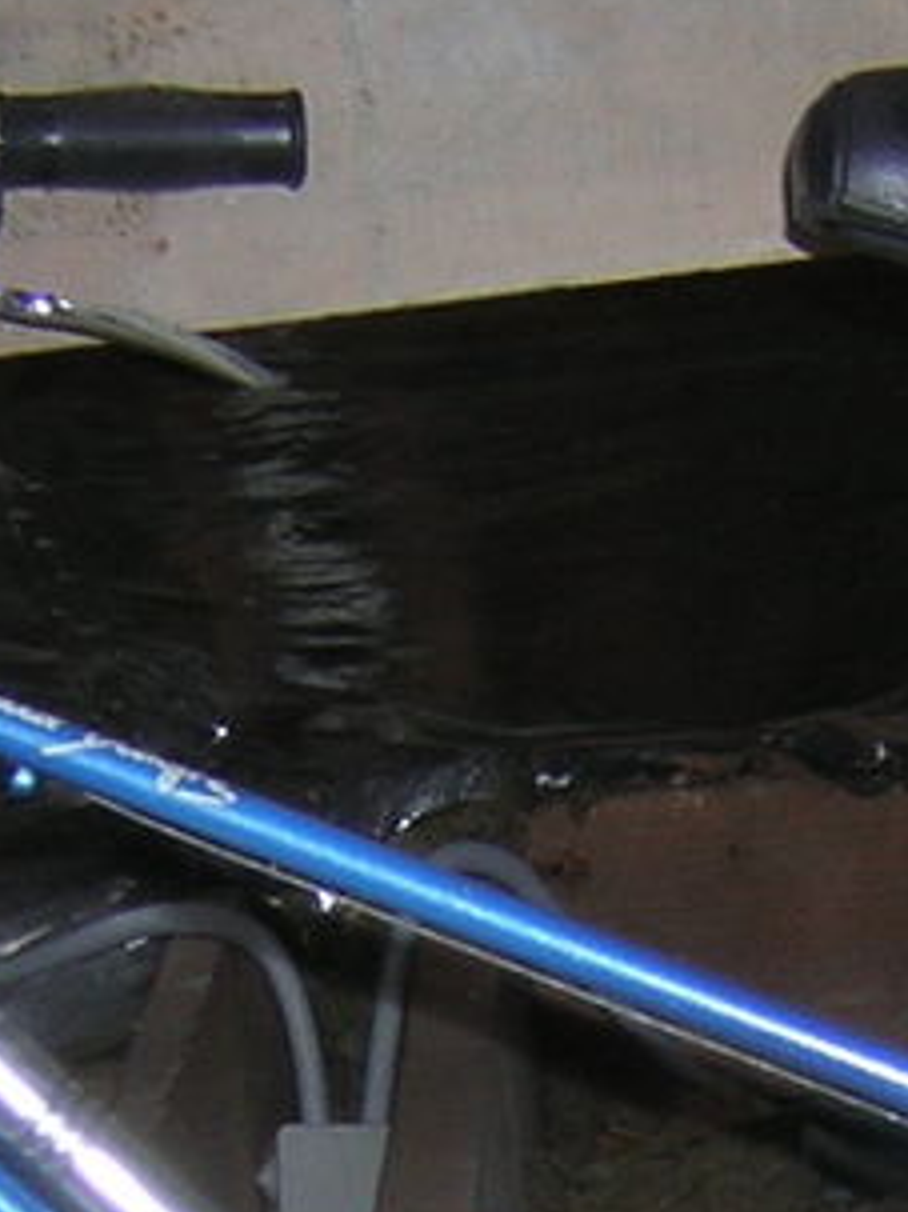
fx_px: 4620
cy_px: 1416
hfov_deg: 11.2
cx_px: 612
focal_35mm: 132
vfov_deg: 14.5
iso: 50
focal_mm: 5.2
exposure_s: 1/60.1
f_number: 2.7
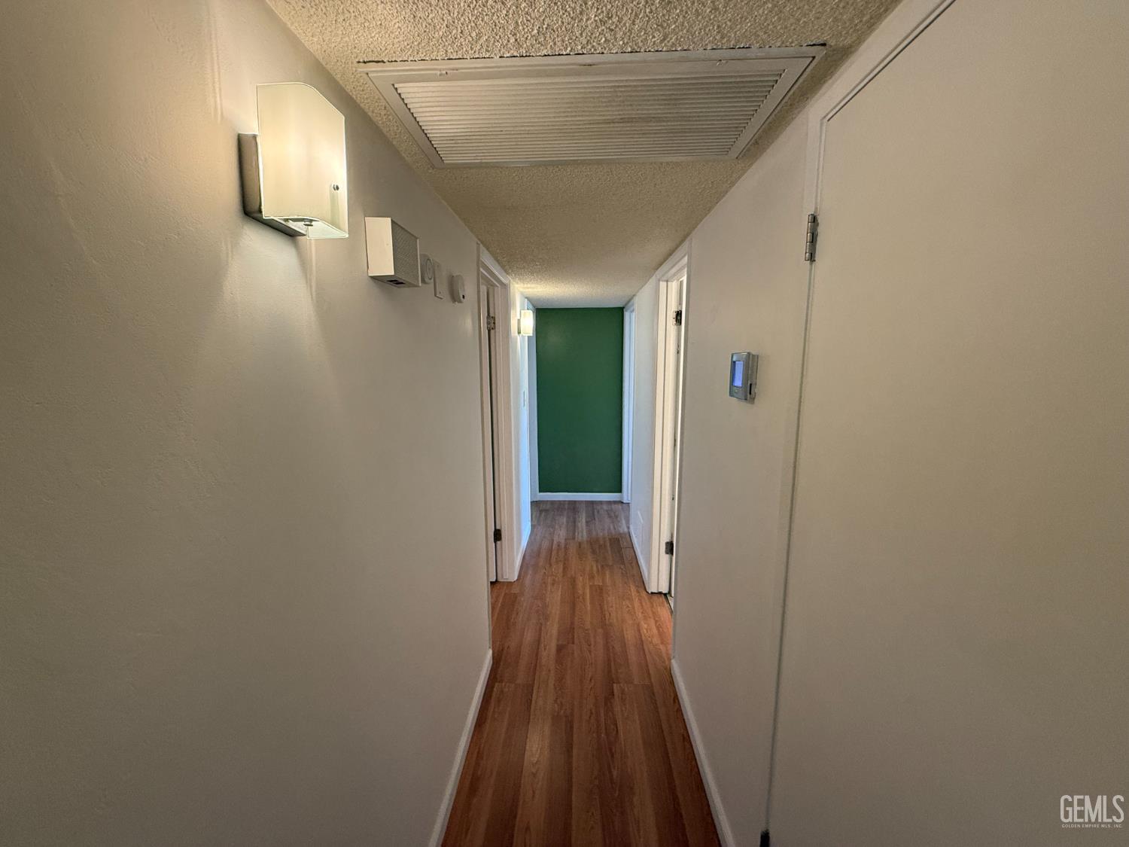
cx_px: 564
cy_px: 424
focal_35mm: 14
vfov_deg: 85.7
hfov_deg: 102.1
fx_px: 457
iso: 250
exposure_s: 1/60
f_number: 2.2
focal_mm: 2.22
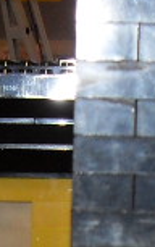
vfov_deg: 7.8
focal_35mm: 262
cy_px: 415
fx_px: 1766
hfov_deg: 5.0
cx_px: 124
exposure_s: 1/45
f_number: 2.8
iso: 100
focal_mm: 6.3
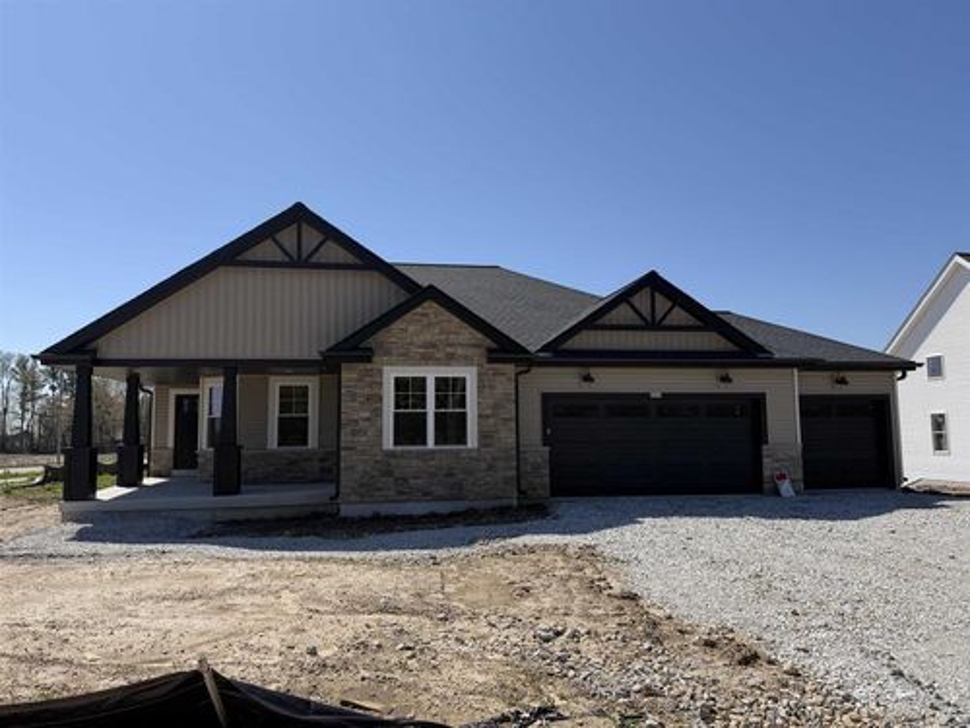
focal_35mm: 24
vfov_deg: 56.8
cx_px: 485
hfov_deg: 71.6
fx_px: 673
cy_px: 364
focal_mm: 6.76
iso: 80
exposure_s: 1/5714
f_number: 1.78
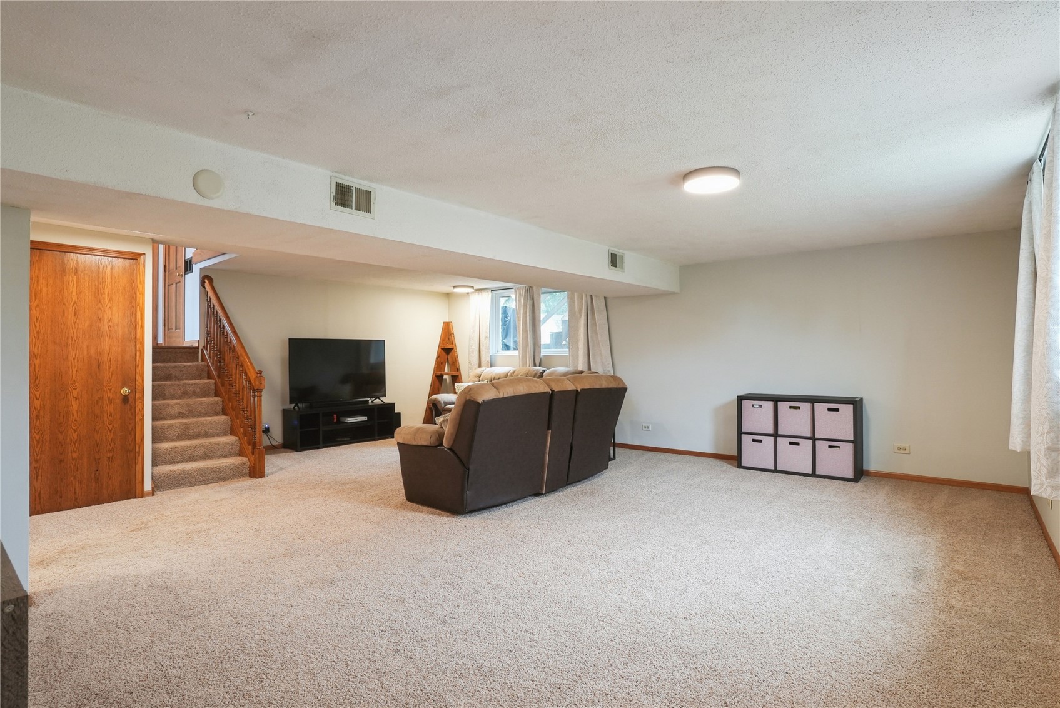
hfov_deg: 93.2
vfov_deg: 70.5
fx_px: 501
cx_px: 530
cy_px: 354
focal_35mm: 17
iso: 400
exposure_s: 1/6
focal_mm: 17
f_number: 9
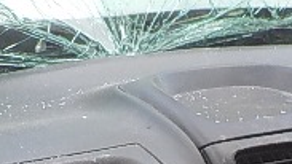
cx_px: 177
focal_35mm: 143
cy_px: 295
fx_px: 1107
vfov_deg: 8.2
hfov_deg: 15.0
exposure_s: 1/160
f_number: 3.3
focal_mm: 4.1
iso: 125
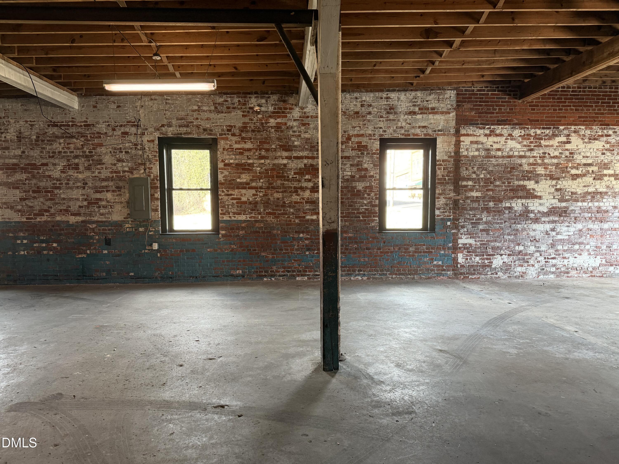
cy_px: 232
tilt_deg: -3.6
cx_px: 310
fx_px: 429
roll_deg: +0.5
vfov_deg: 56.8
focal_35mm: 24
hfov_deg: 71.6
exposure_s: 1/60
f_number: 1.78
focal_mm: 6.76
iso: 320
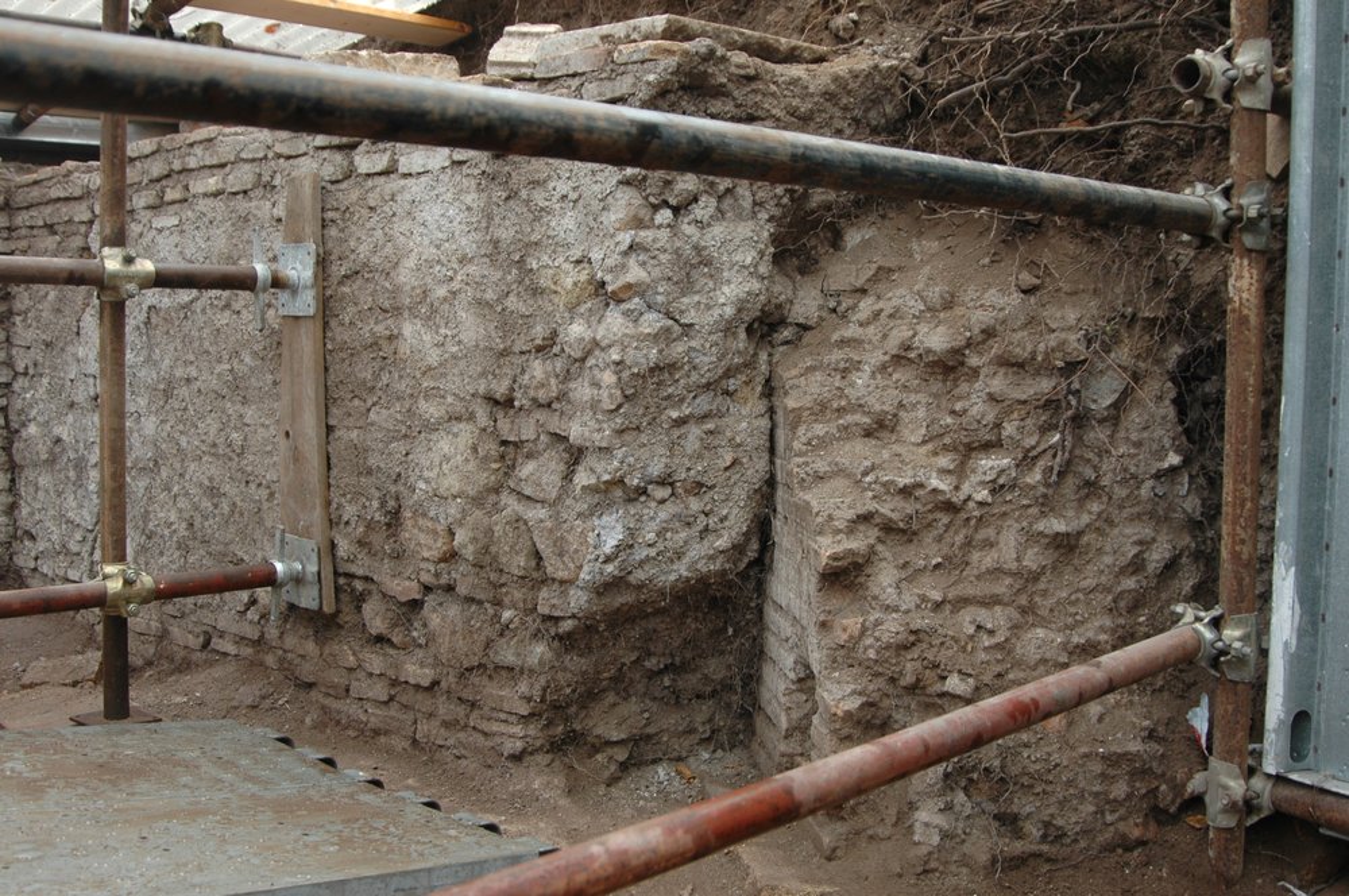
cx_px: 674
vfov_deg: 36.8
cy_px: 448
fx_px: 1347
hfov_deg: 53.2
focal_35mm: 36
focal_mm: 24
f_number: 4
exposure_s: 1/60
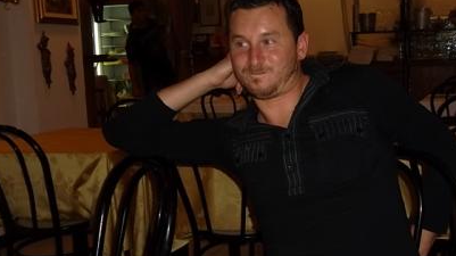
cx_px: 297
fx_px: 568
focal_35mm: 47
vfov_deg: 25.4
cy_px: 123
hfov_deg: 43.2
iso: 100
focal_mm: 4.9
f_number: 3.5
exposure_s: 1/45
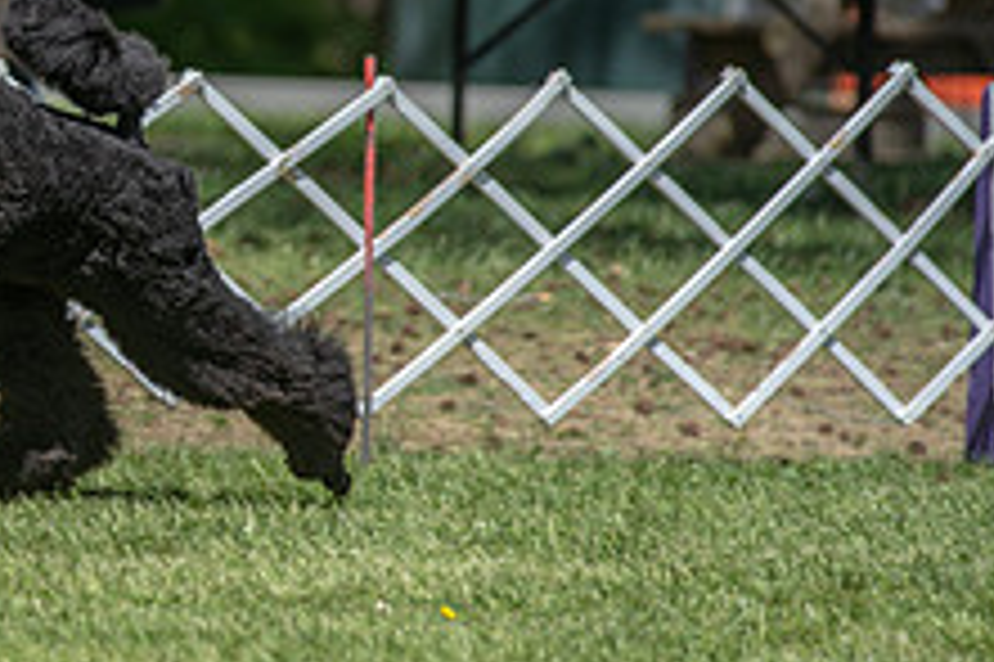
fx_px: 13050
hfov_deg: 4.4
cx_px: -162
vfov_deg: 2.9
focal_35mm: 473
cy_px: 65
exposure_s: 1/400
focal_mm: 180
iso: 100
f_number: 5
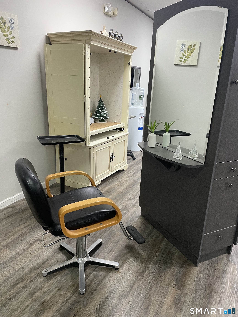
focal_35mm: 26
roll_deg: -1.6
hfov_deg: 53.1
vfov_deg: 67.3
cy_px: 158
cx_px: 119
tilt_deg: -17.2
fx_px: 238
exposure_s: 1/60
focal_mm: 4.2
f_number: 1.6
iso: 125
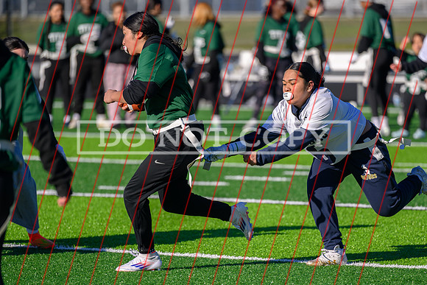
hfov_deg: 7.6
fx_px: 3229
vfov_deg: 5.1
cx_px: 284
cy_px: 194
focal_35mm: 272
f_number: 2.8
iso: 80
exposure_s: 1/1250
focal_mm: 200
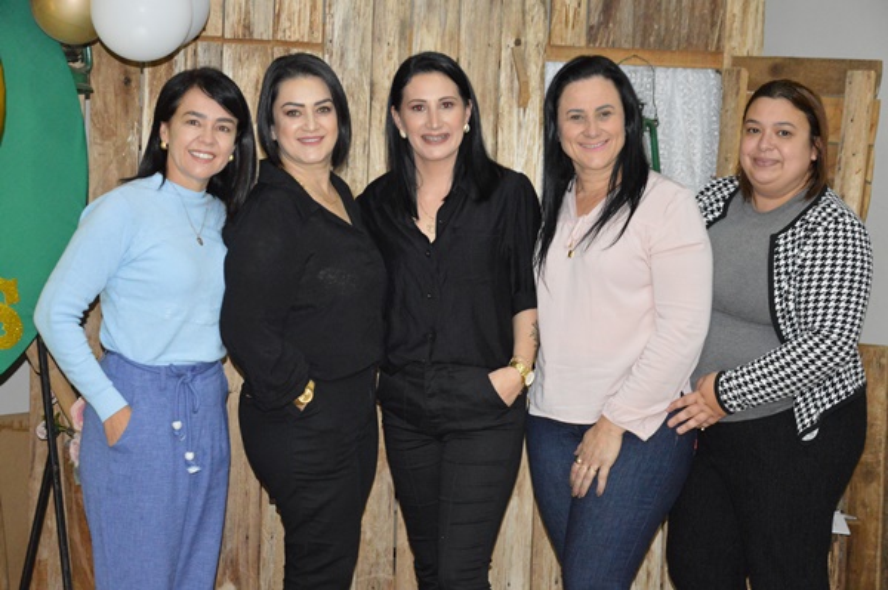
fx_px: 1774
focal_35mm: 72
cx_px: 444
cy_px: 295
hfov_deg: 28.1
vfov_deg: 18.9
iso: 3200
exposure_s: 1/60
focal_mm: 48
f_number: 4.8
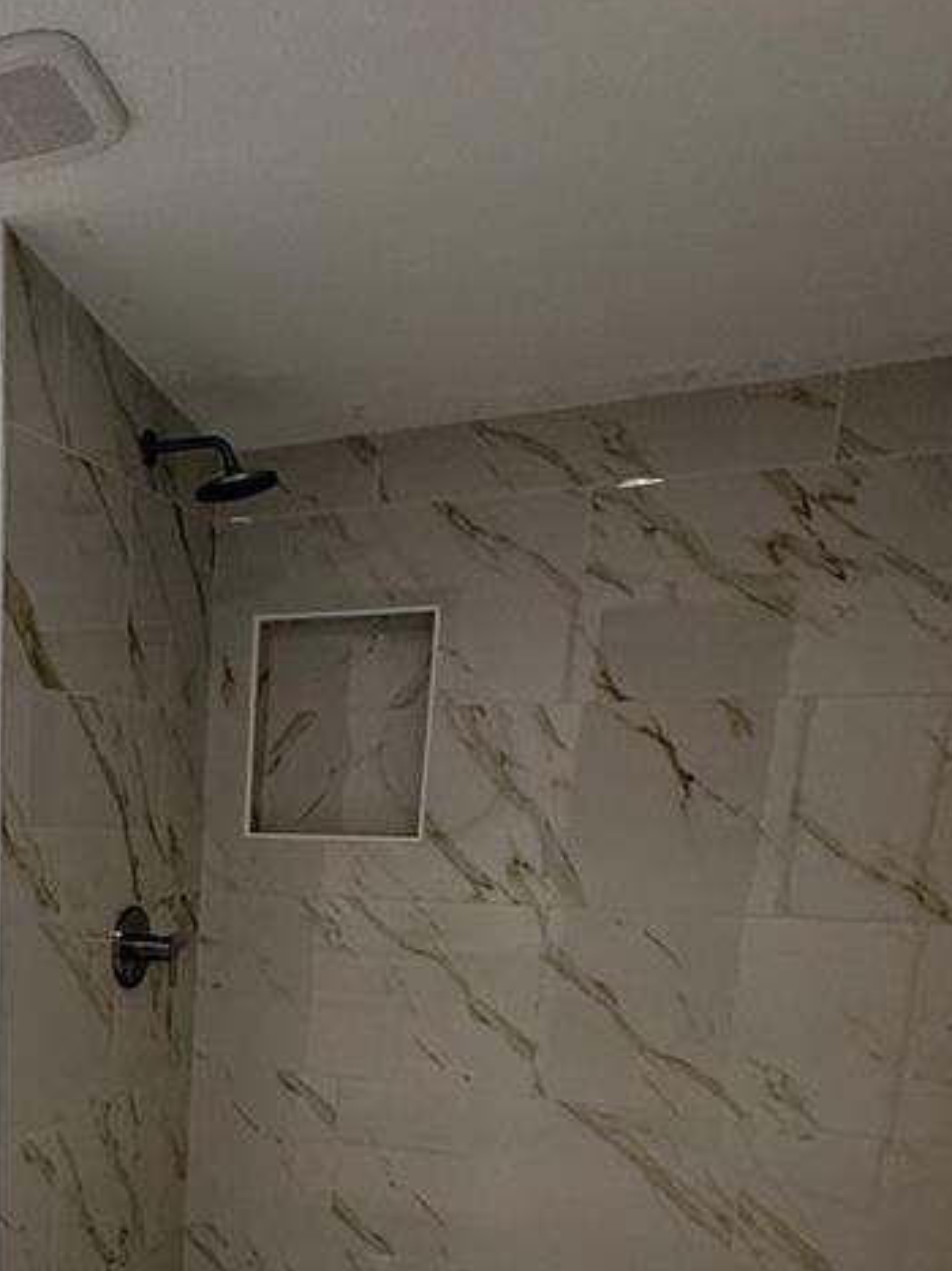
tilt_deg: -12.4
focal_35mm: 36
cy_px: 1078
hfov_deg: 35.5
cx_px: -22
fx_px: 1321
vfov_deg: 47.5
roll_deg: -0.4
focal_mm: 2.22
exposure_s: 1/120
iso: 200
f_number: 2.2
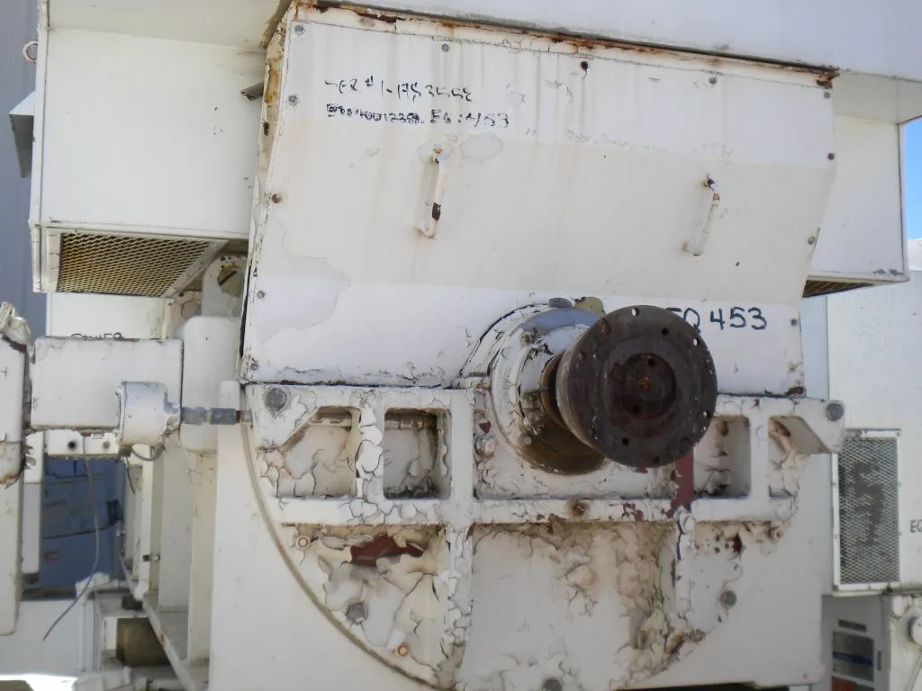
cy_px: 346
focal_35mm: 41
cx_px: 461
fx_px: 1092
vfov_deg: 35.1
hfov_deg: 45.8
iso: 80
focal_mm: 7.4
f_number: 4.9
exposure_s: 1/315
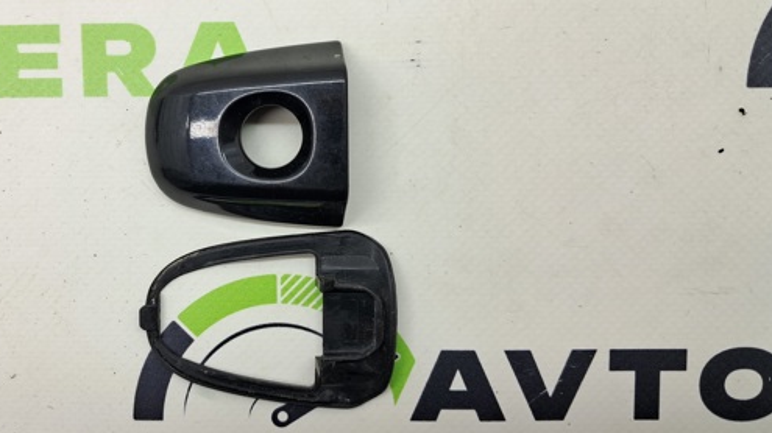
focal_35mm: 38
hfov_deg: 52.1
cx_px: 276
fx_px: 778
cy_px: 199
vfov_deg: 31.1
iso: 50
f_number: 1.8
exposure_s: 1/50
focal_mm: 4
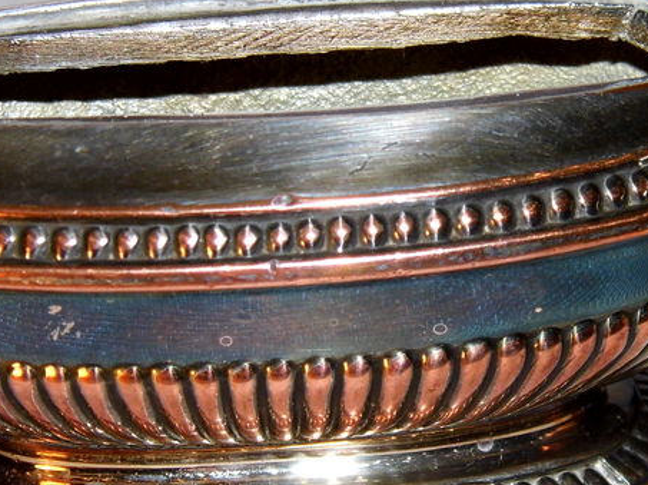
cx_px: 445
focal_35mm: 179
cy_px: 220
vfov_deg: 8.3
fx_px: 3348
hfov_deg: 11.0
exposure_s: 1/60
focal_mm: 14.6
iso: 100
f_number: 4.2
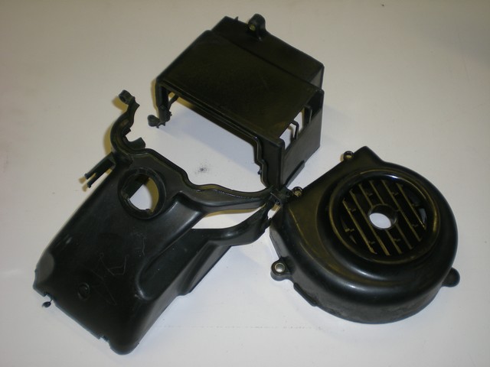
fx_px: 623
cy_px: 184
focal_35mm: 44
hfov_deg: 42.9
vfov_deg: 32.9
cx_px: 245
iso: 50
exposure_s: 1/30
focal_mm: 7.4
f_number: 3.5
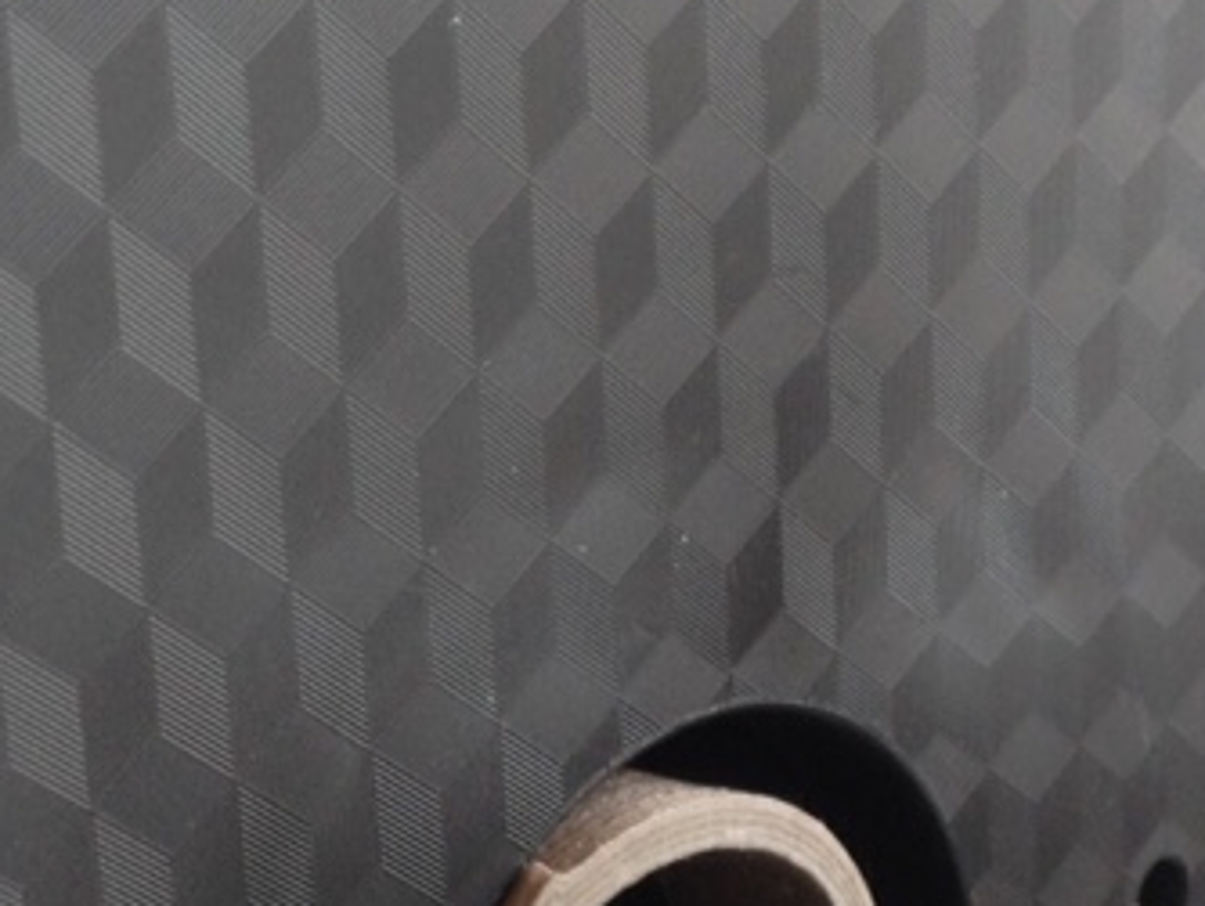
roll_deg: +2.3
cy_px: 985
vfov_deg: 10.9
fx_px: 4668
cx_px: 509
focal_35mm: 134
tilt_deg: -20.4
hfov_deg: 14.7
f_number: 2.4
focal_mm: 4.28
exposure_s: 1/30
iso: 50
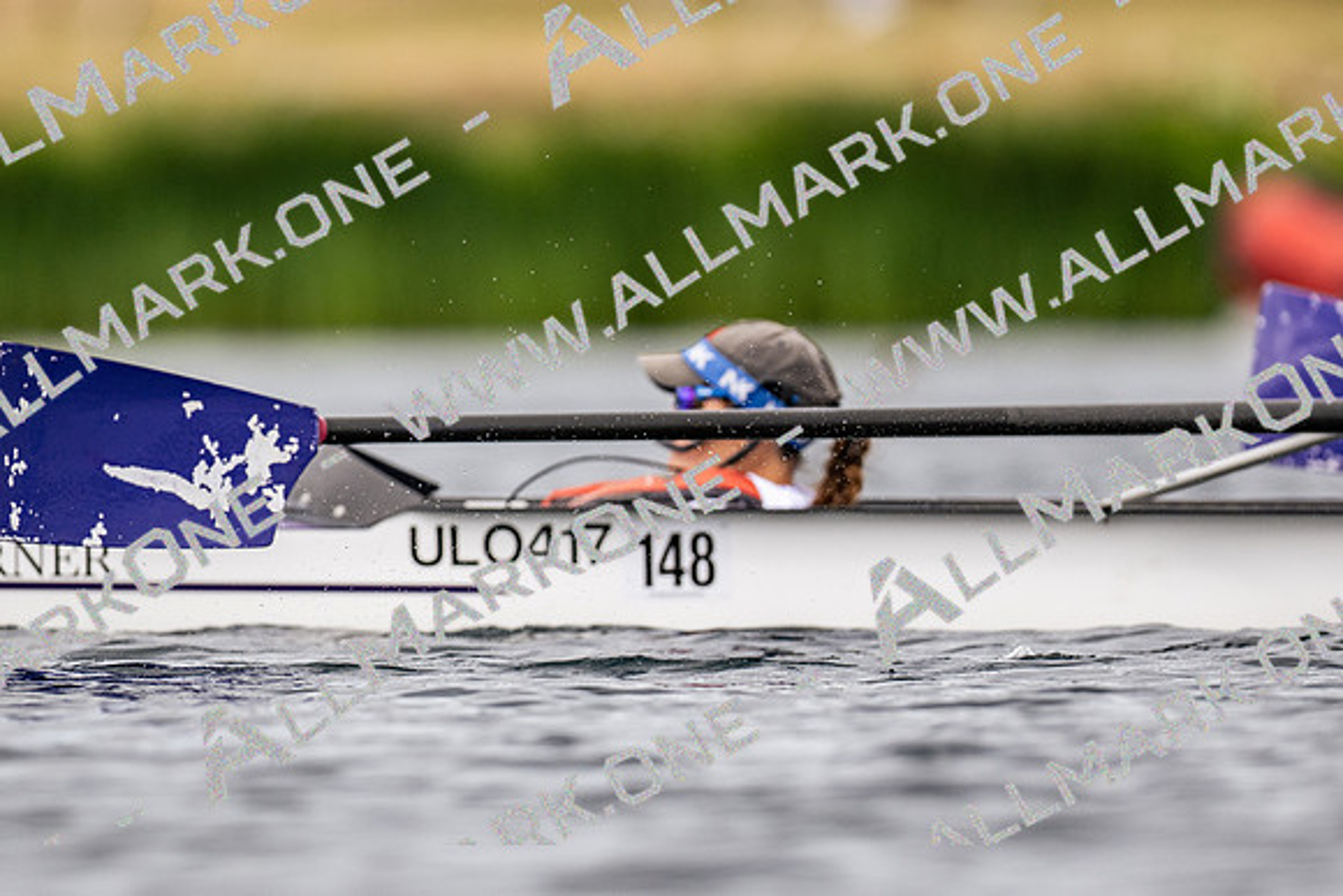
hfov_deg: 2.3
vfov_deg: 1.5
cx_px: 672
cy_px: 448
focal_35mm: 900
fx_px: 33599
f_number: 4
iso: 320
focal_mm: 600
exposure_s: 1/2500
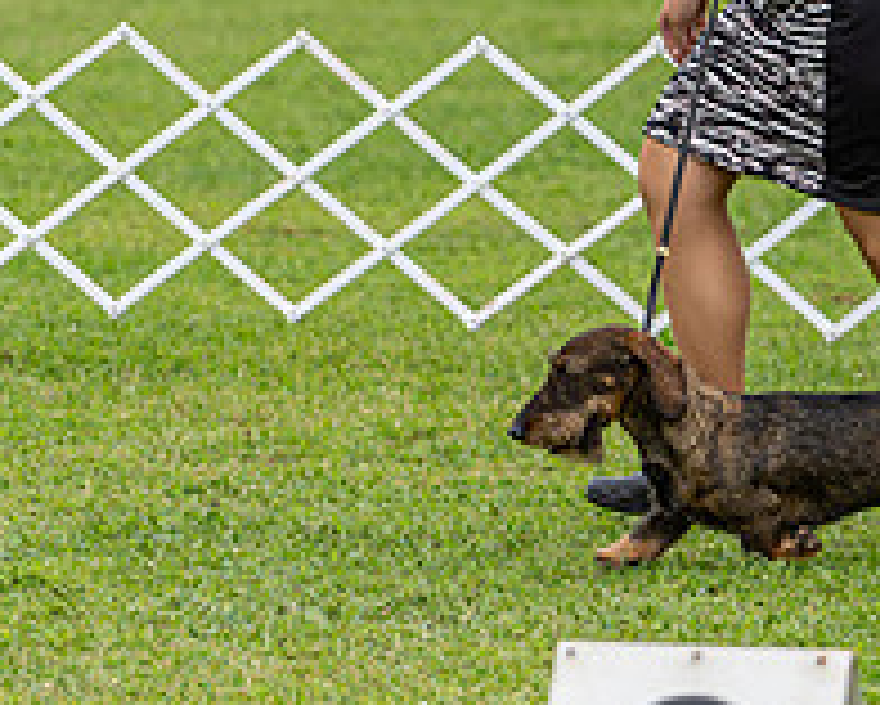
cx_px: 763
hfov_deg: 4.2
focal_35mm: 455
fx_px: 11856
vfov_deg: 3.4
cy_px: -83
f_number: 4
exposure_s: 1/1000
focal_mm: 164
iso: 200
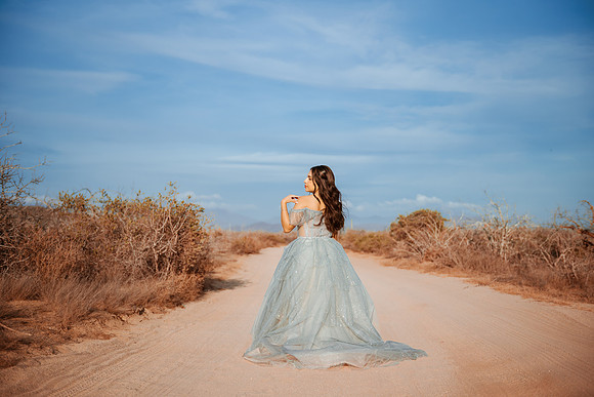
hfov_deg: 41.1
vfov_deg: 28.1
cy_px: 198
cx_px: 297
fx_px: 792
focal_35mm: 48
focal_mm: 48
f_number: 2.8
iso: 200
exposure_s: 1/5000
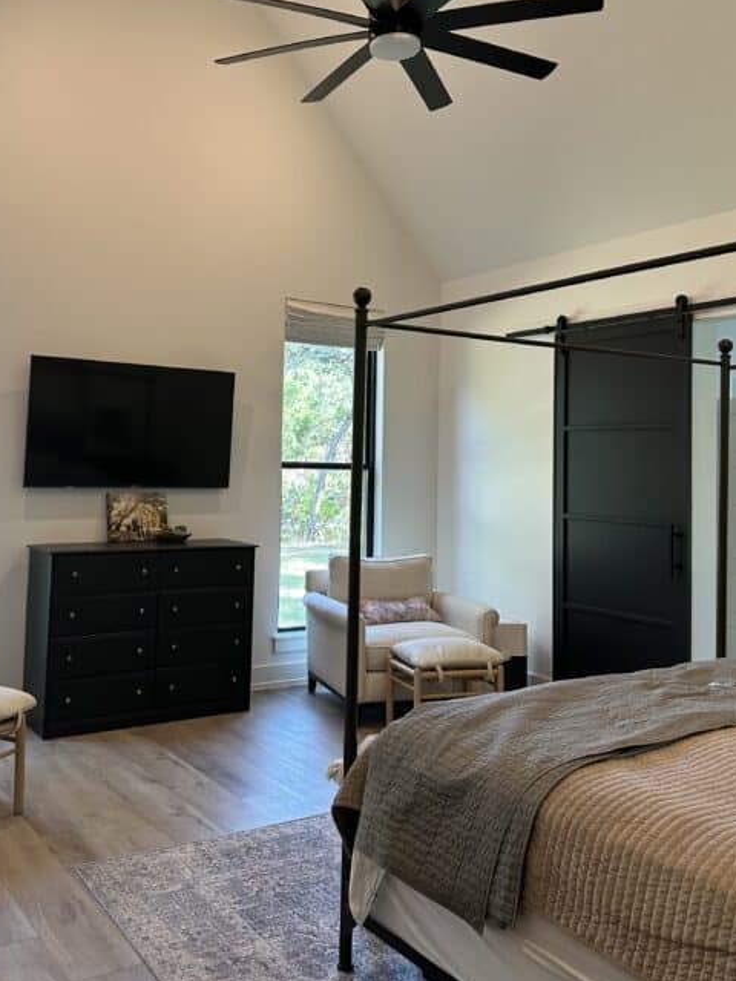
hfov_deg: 44.0
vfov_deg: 56.6
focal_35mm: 32
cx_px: 304
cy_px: 416
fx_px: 907
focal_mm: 6.86
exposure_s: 1/120
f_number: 1.78
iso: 200
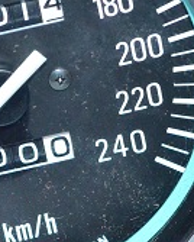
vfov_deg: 7.2
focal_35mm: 269
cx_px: -162
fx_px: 1927
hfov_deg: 5.7
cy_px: 179
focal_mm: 50
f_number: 4
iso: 6400
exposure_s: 1/250
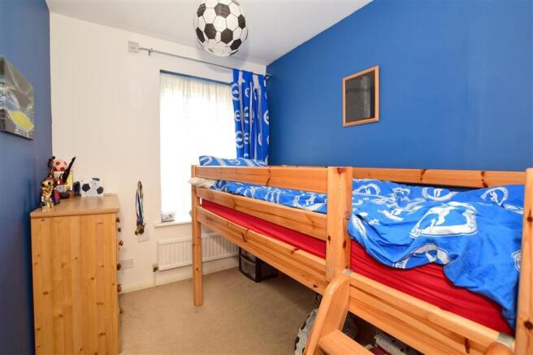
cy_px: 178
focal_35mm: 15
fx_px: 222
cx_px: 266
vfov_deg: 77.3
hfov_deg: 100.4
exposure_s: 1/60
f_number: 6.3
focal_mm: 10
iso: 400
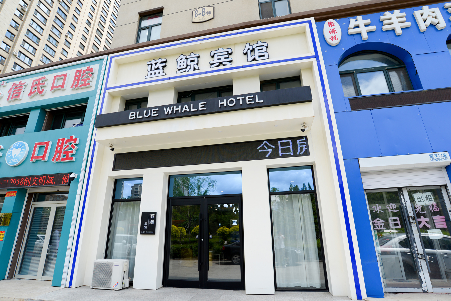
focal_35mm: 18
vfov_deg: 67.5
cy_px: 150
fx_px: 226
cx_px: 226
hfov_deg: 90.0
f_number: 8
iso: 100
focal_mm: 18
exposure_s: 1/200
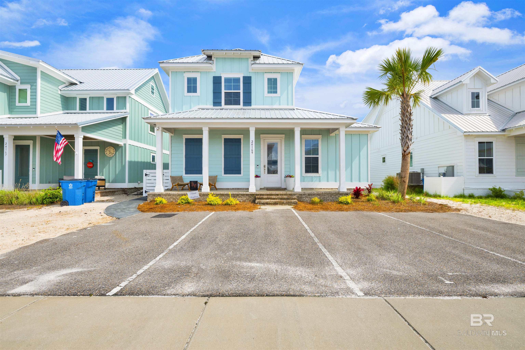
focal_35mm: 16
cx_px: 262
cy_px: 175
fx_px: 233
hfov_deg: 96.7
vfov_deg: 73.7
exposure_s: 1/640
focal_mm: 16
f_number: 11
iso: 400
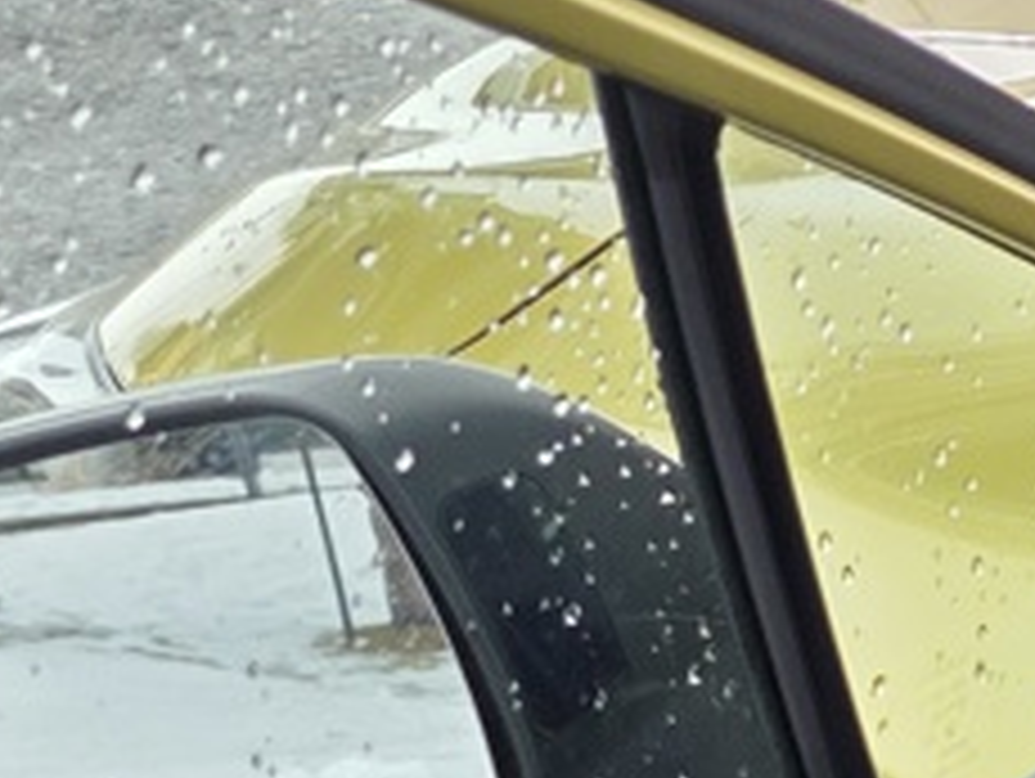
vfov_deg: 9.6
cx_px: 2750
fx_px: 4310
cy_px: 1587
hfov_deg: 10.8
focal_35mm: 144
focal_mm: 6.3
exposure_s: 1/180
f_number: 1.7
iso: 80
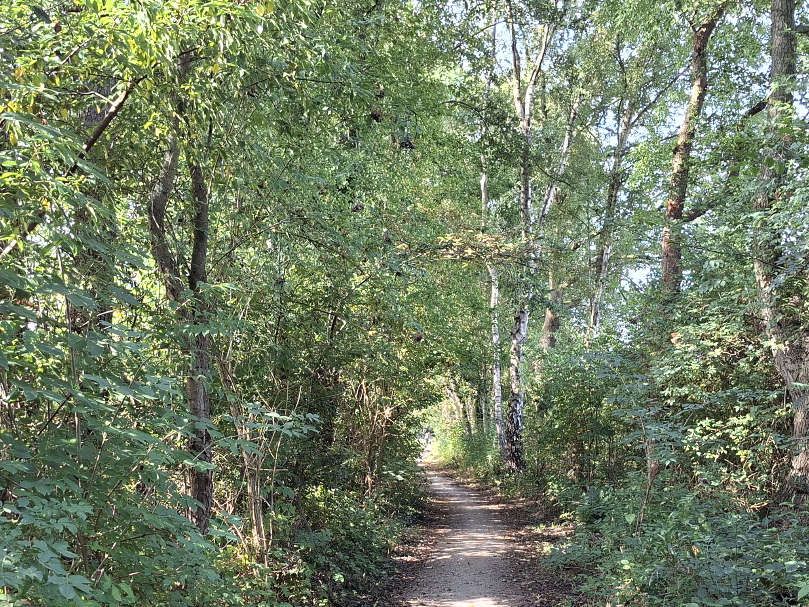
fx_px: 1052
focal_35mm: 45
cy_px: 439
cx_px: 409
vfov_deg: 31.7
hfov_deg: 42.1
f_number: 1.8
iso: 64
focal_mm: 5.54
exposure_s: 1/100
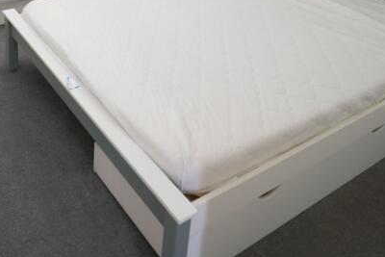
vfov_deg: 27.8
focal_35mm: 41
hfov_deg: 45.0
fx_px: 439
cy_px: -67
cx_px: 75
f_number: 4
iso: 400
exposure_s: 1/10
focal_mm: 16
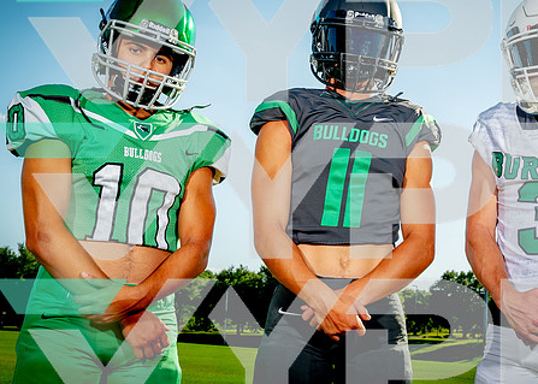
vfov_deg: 24.9
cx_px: 325
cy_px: 191
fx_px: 871
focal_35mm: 57
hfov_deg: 34.2
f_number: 9
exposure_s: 1/125
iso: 100
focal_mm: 42
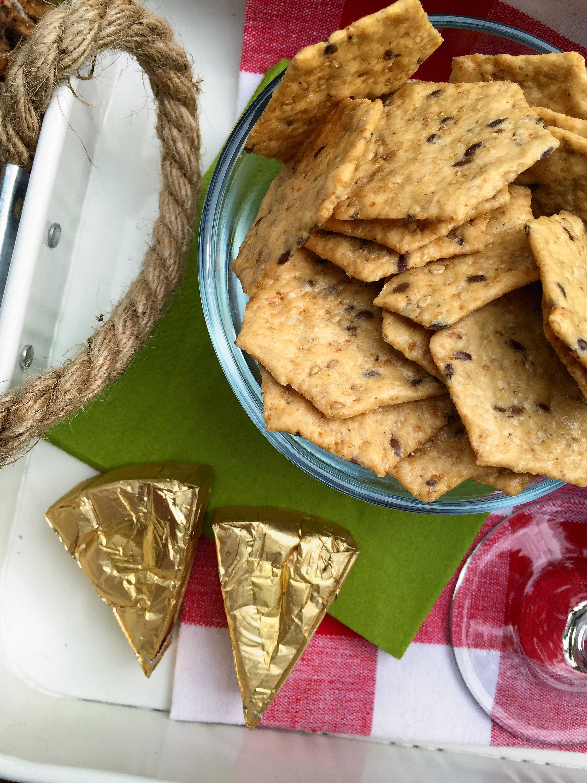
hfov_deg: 48.2
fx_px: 656
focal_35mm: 29
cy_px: 392
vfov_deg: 61.7
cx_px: 294
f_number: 2.2
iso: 32
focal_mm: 4.15
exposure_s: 1/439
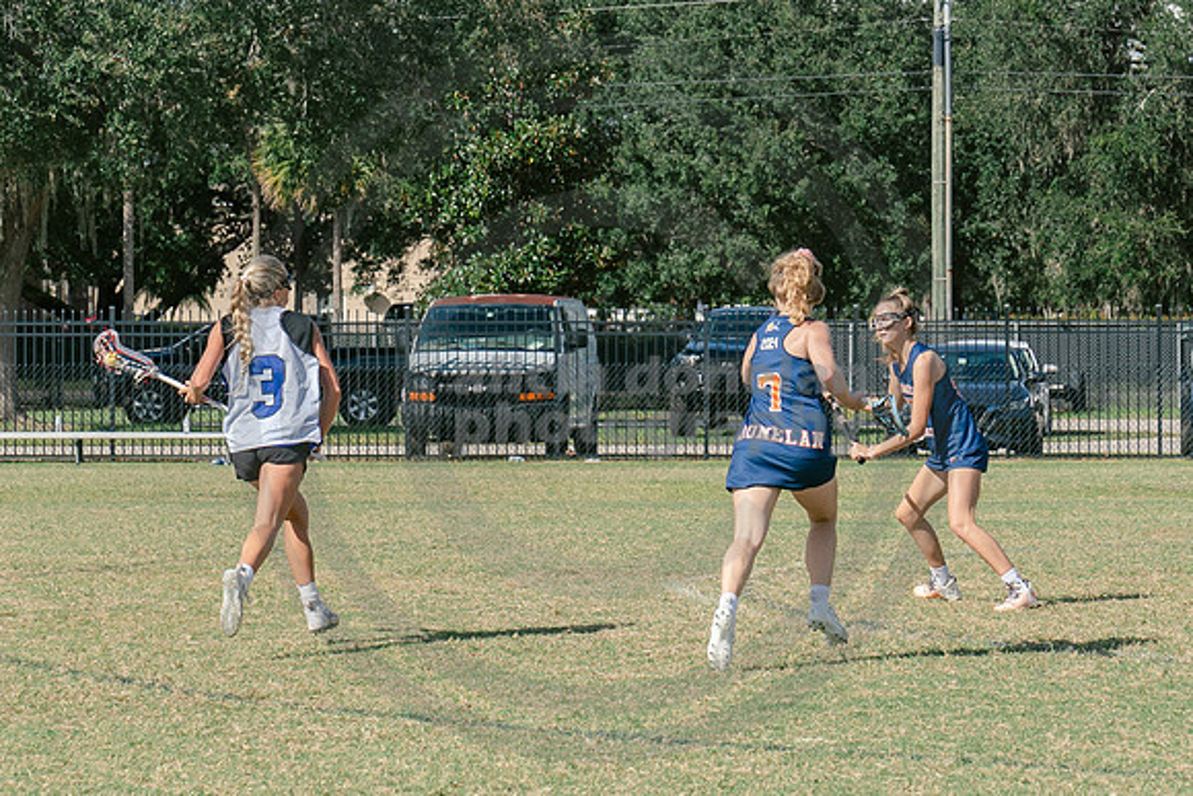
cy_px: 452
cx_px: 718
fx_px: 5729
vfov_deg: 7.9
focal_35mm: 173
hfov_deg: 11.9
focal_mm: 70
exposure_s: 1/1000
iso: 250
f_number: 5.6
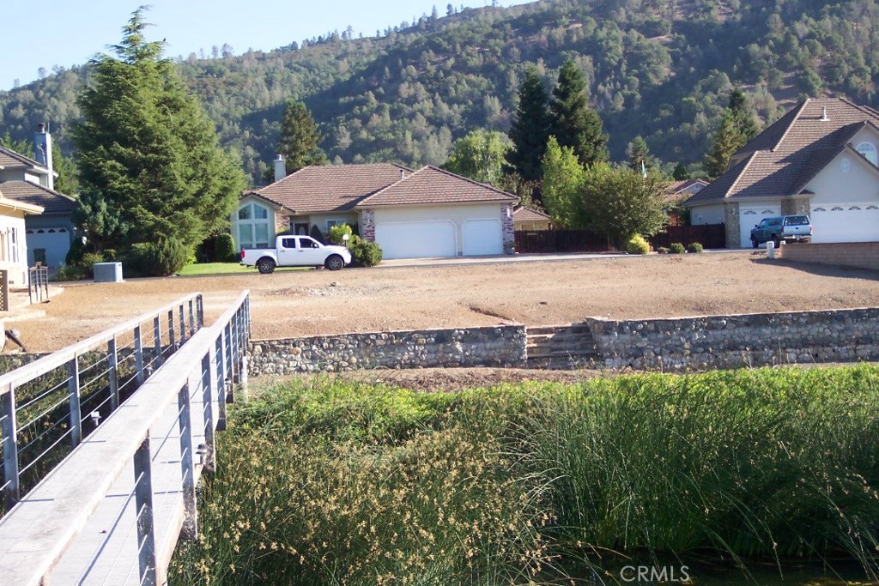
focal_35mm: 63
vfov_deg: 21.6
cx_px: 440
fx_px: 1538
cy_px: 293
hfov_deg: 31.9
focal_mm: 13.3
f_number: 3.4
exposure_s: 1/500
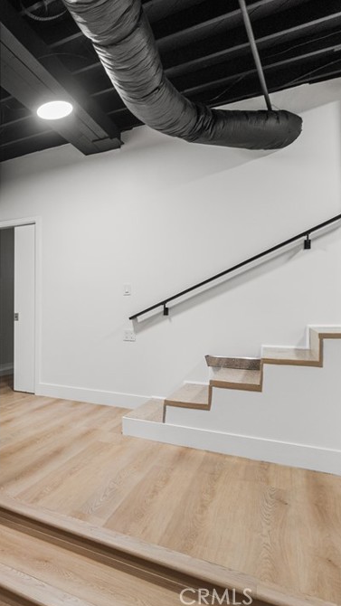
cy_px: 301
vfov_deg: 76.3
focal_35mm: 24
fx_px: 386
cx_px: -29
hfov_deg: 39.5
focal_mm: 10
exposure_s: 1/6
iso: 320
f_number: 7.1
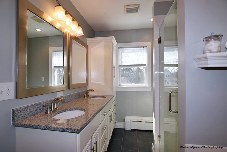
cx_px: 114
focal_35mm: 16
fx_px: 104
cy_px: 76
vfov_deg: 72.1
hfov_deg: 95.0
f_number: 5.6
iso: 160
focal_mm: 11
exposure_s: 1/125
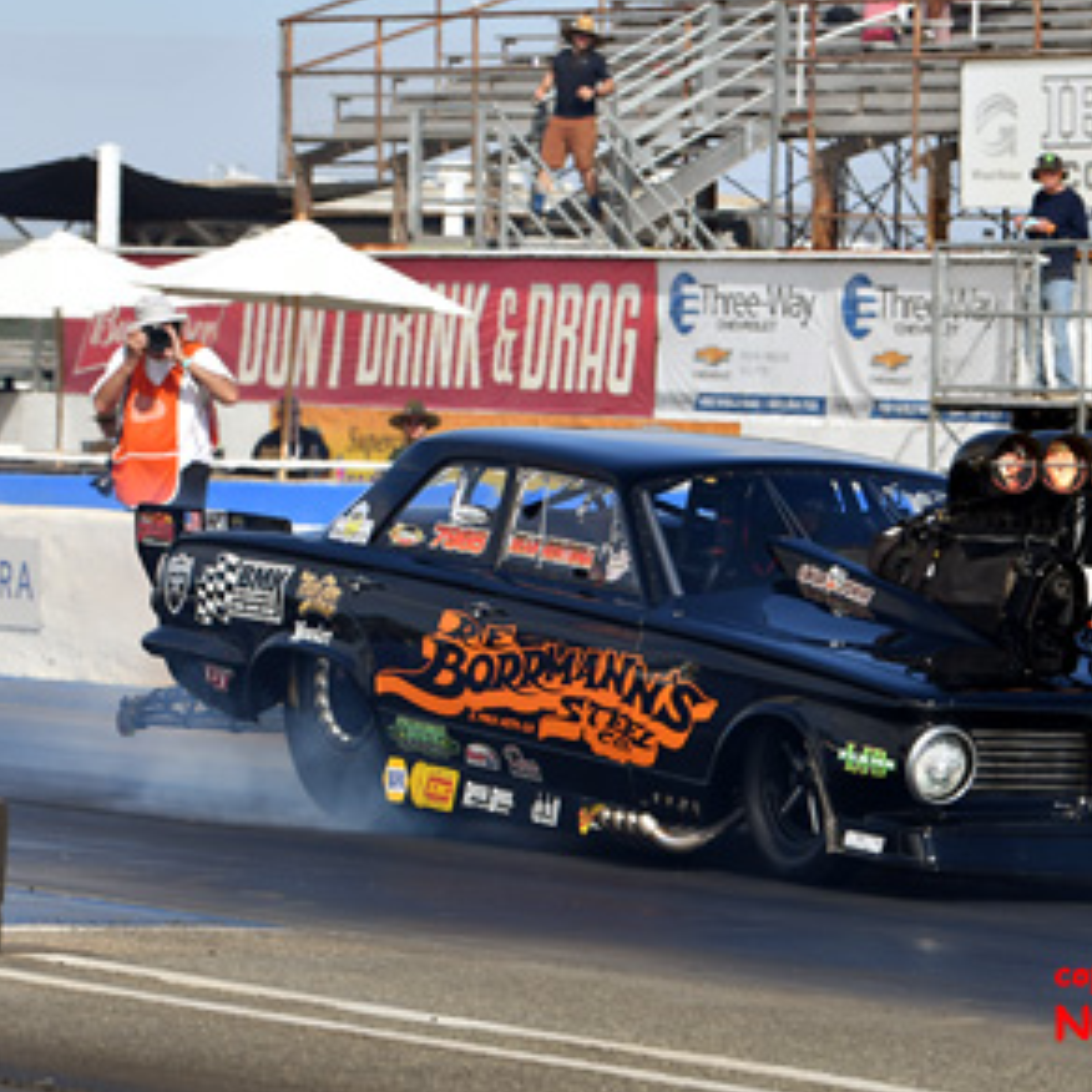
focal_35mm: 240
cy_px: 524
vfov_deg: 7.3
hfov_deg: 7.3
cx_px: 651
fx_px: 8566
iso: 160
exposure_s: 1/1250
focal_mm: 110
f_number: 5.6
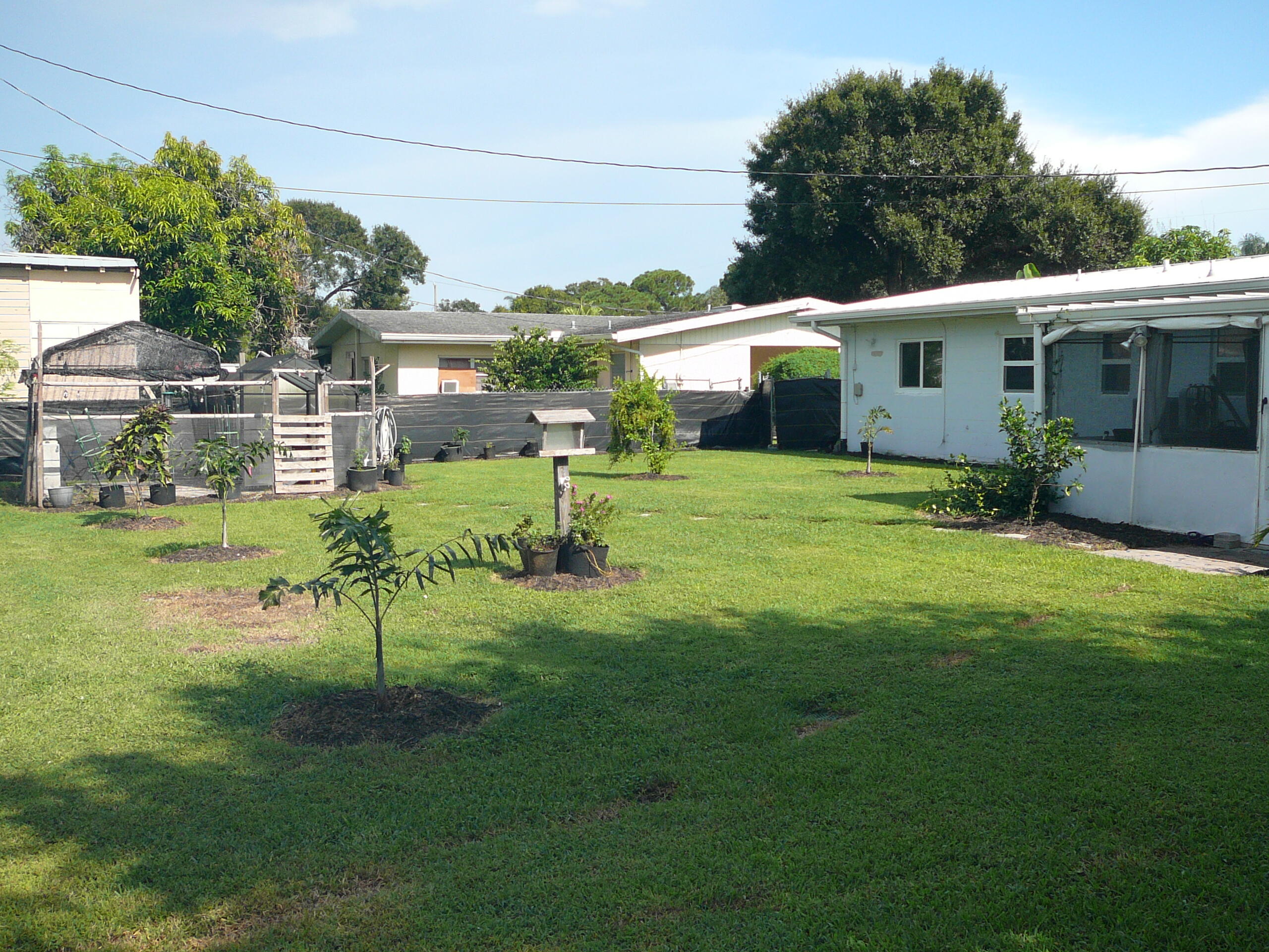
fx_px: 1283
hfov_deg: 52.6
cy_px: 476
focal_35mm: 35
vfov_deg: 40.7
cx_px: 634
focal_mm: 5.2
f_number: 2.8
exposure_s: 1/800
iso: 80
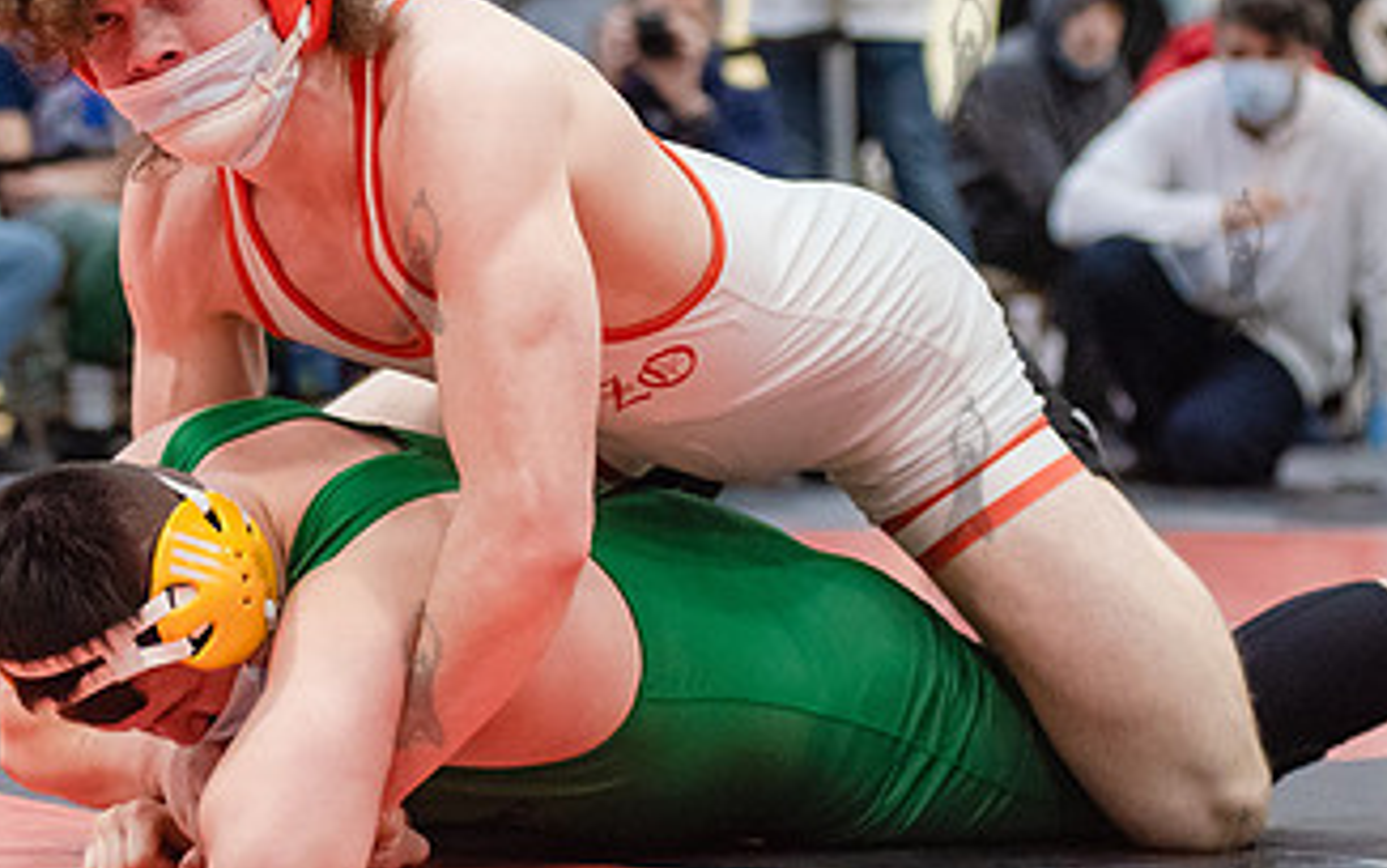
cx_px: 340
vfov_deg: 8.1
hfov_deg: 13.0
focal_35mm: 161
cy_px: 268
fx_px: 6088
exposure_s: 1/400
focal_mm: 80
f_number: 3.5
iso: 4000
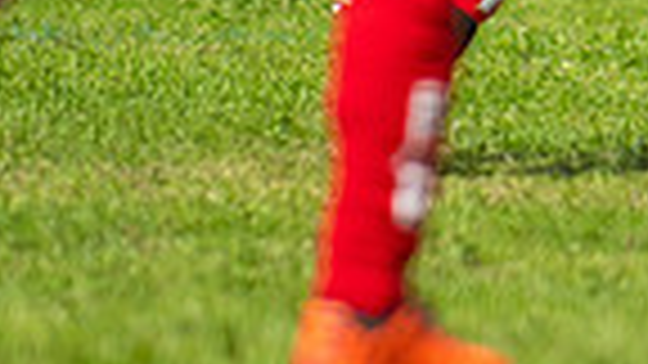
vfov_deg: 1.1
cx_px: 922
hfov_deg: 1.9
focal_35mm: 1137
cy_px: -488
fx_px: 19536
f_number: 3.2
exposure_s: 1/5000
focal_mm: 180
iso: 250
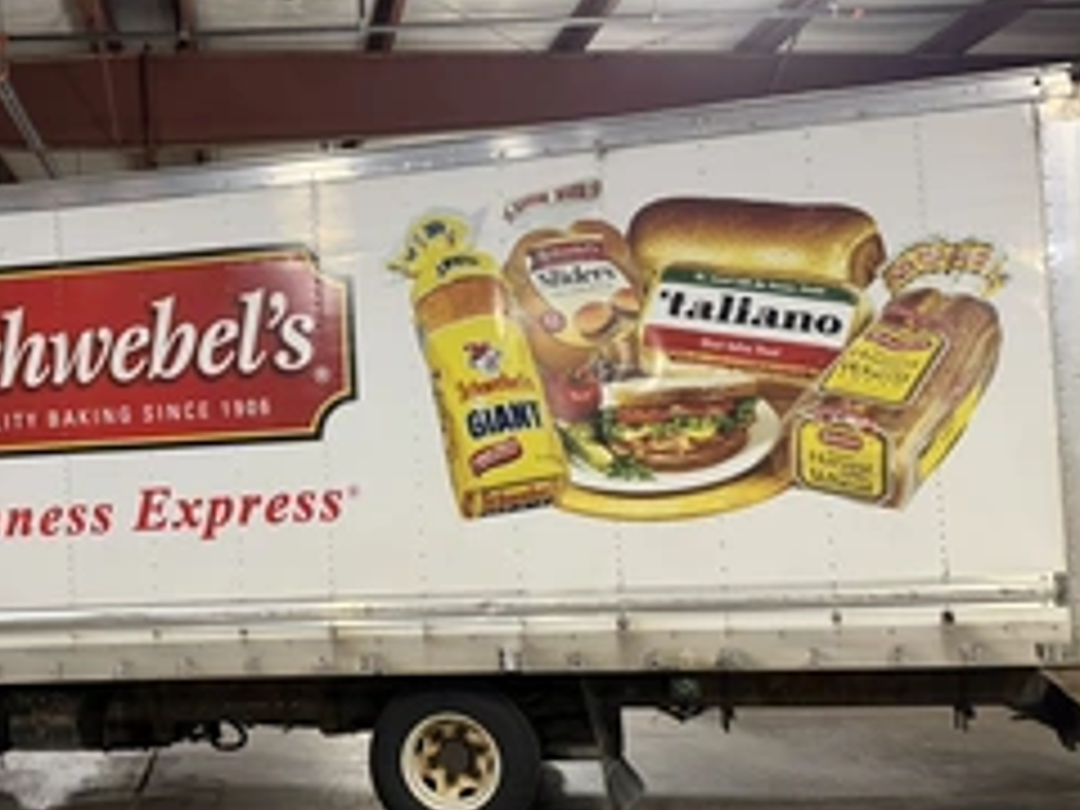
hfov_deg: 45.7
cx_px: 320
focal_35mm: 40
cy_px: 468
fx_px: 1248
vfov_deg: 35.9
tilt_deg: +2.7
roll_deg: +2.4
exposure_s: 1/60
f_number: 1.78
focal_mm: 6.76
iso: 500
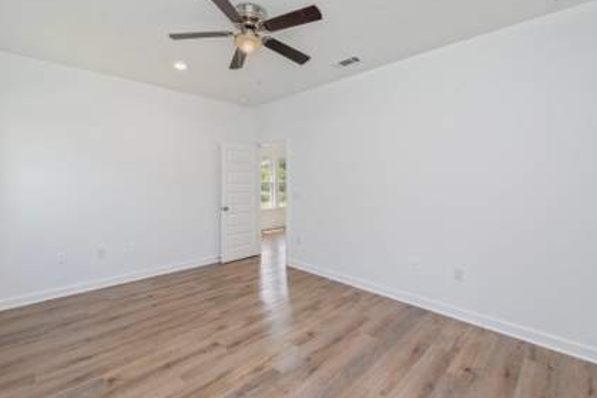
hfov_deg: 96.5
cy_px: 183
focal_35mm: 16
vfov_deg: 73.6
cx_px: 272
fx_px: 265
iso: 200
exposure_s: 1/8
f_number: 9
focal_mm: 14
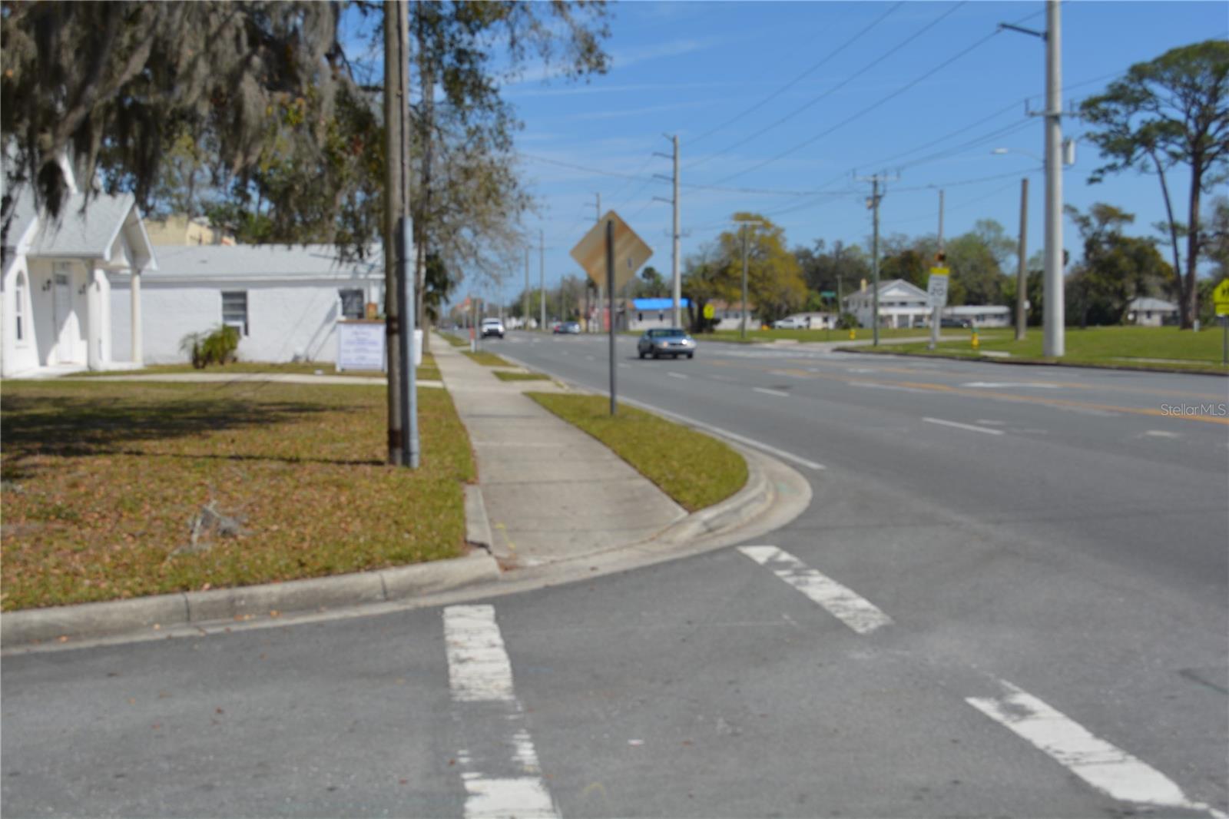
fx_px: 1433
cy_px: 410
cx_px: 614
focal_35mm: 42
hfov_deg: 46.4
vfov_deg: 31.9
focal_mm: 28
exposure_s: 1/320
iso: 100
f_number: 9
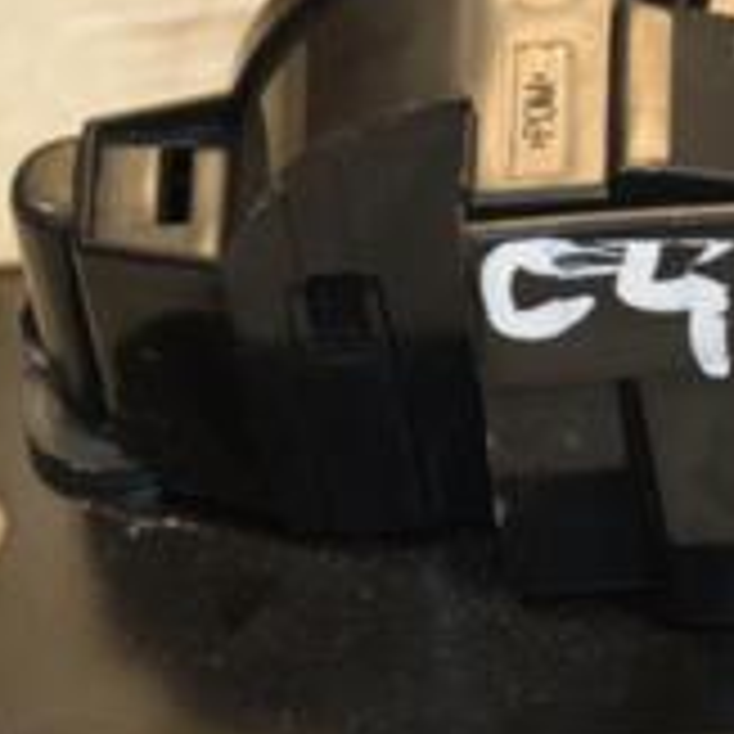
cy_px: 563
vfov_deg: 4.1
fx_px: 10340
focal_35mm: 431
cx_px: 684
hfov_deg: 4.1
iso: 800
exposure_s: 1/200
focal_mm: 92
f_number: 5.6
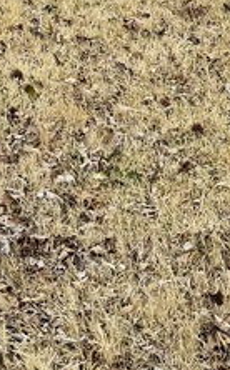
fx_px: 1248
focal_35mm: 124
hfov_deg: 10.2
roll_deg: -1.4
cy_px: -198
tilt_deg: -6.4
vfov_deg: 15.4
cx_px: -97
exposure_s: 1/1980
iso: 80
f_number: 1.78
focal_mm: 6.76
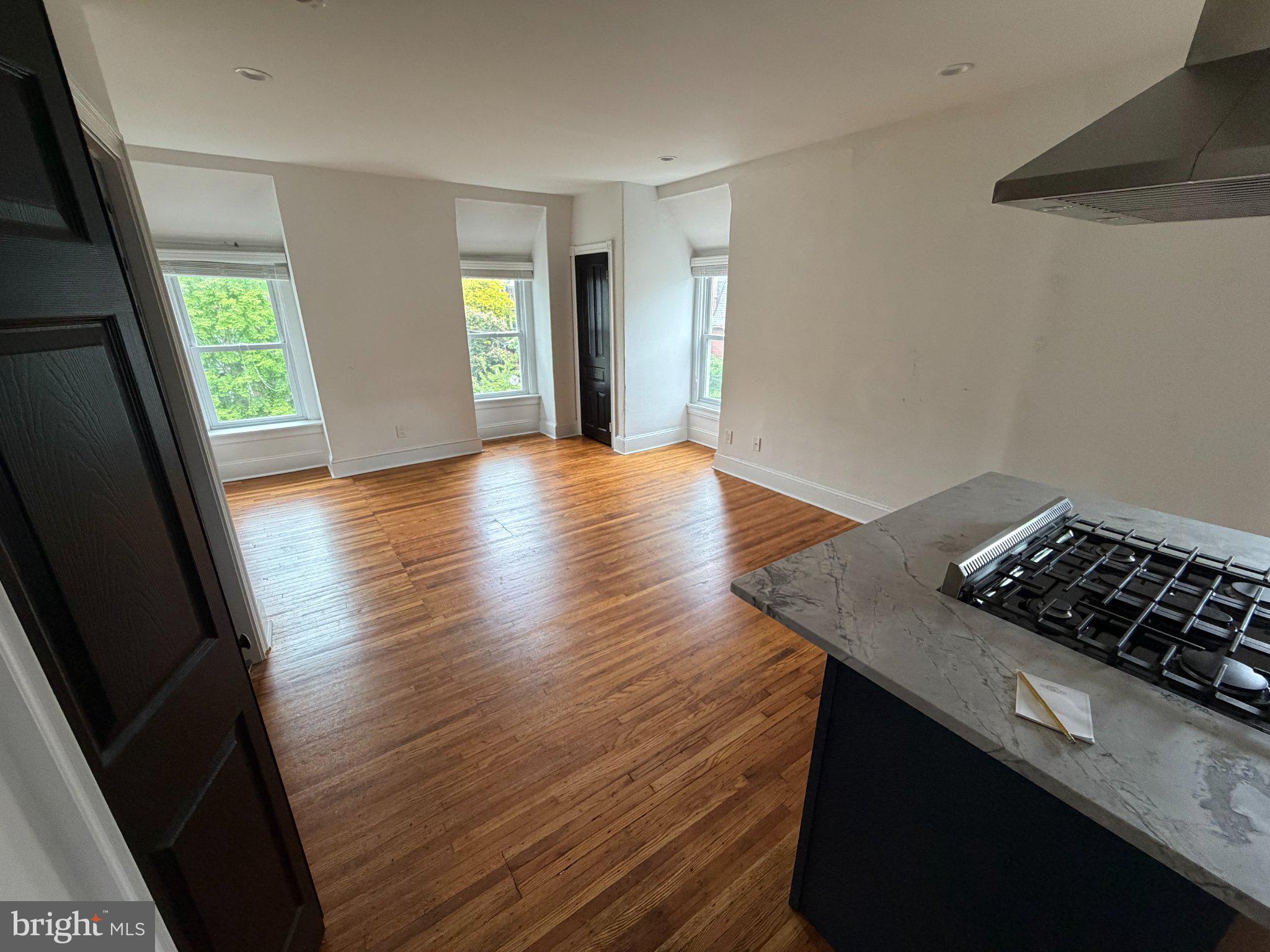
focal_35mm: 14
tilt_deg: -19.5
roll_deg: +0.4
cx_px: 635
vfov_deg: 85.7
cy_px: 476
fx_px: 514
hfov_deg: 102.1
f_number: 2.2
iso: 320
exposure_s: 1/61
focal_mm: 2.22
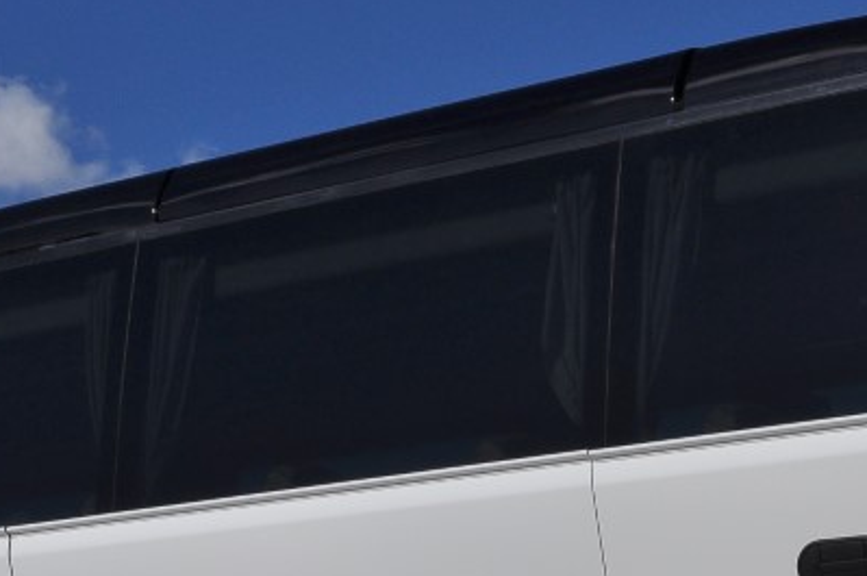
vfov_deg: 11.8
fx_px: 2718
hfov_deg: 18.0
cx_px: 185
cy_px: 683
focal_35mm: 113
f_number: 14
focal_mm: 26
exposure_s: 1/800
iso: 250
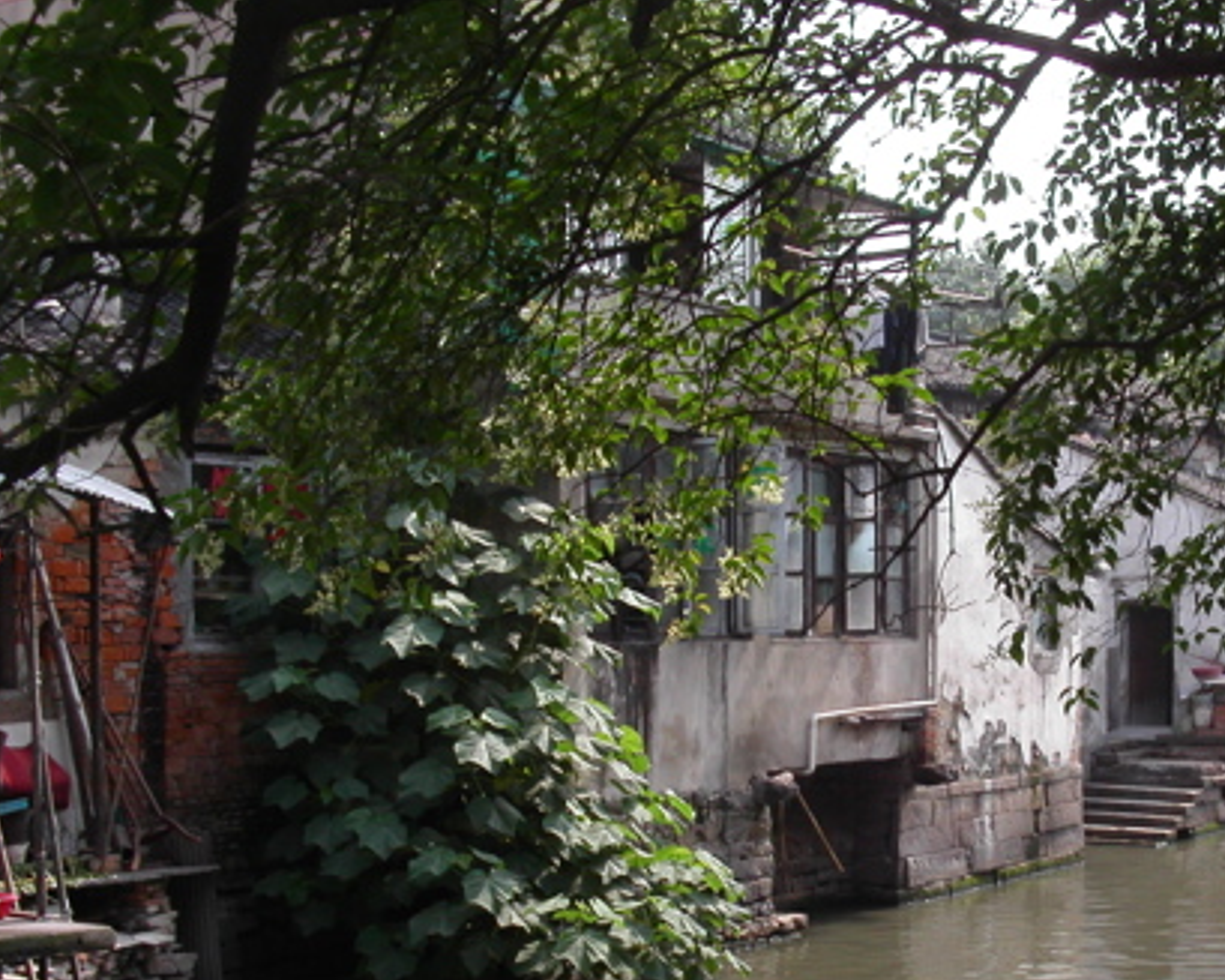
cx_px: 872
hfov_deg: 32.1
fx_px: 2102
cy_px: 707
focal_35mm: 58
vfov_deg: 26.0
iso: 100
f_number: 6.7
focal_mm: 7.8
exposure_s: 1/180
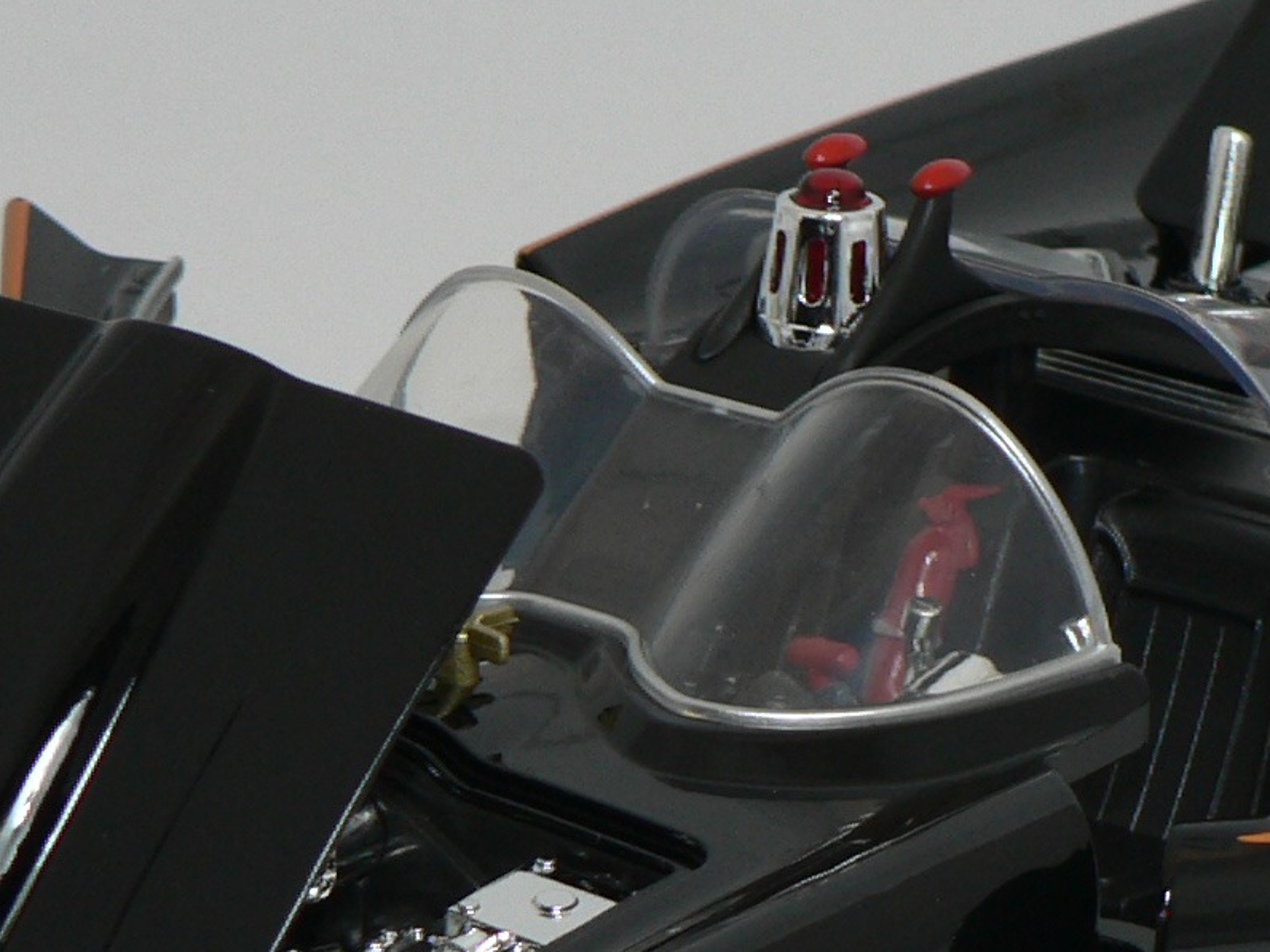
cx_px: 996
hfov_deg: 9.4
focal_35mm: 209
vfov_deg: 7.1
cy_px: 698
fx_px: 7668
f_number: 3.2
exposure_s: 1/60
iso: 80
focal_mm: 10.9
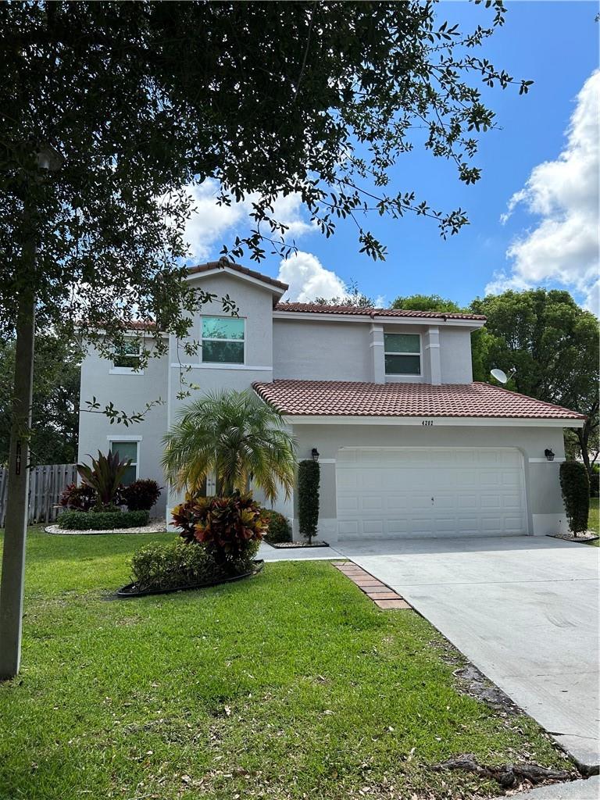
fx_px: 601
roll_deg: +0.8
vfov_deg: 67.3
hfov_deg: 53.1
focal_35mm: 26
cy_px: 400
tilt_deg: +7.5
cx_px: 300
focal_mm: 5.7
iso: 50
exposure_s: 1/3165
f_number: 1.5
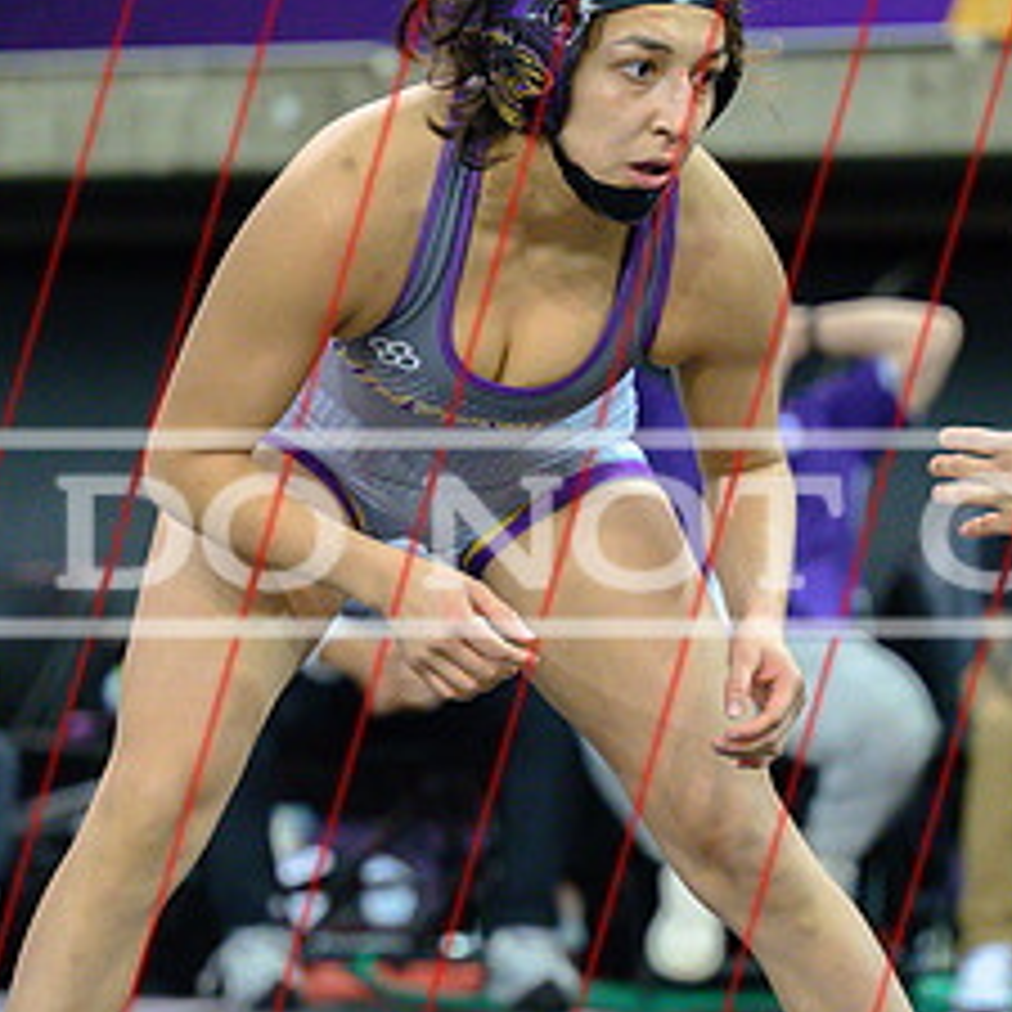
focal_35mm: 255
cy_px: 501
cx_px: 698
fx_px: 8434
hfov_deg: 6.9
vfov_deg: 6.9
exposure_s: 1/640
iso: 5600
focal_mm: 101
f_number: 2.8
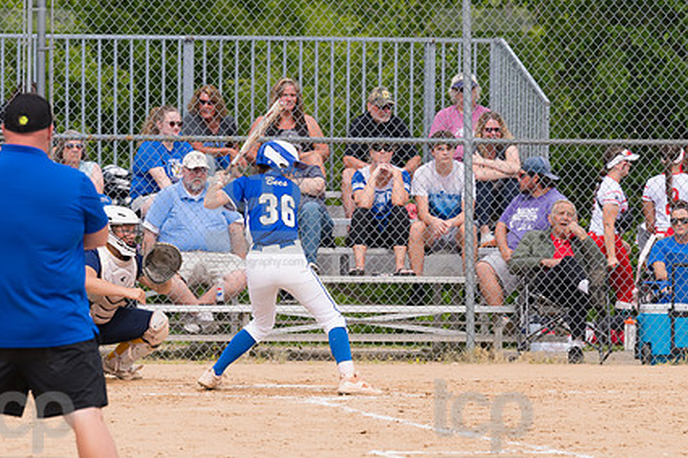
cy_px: 210
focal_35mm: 409
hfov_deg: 5.0
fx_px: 7813
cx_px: 254
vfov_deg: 3.4
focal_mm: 200
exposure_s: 1/1600
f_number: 5.6
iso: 320
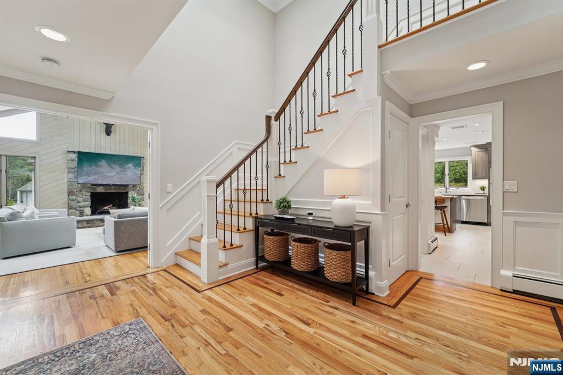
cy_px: 188
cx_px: 282
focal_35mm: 14
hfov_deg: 104.3
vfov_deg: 81.2
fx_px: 219
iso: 400
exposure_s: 1/15
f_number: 8
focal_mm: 14
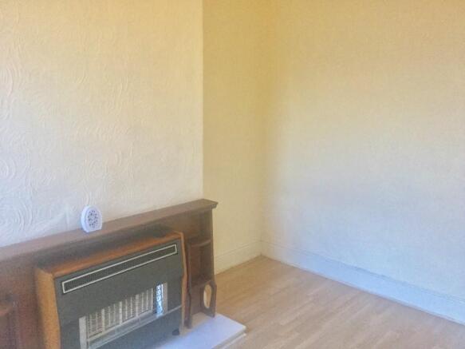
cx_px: 232
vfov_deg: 45.4
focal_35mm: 31
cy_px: 174
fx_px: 416
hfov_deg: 58.4
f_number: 2.4
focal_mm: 3.3
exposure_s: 1/33
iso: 200
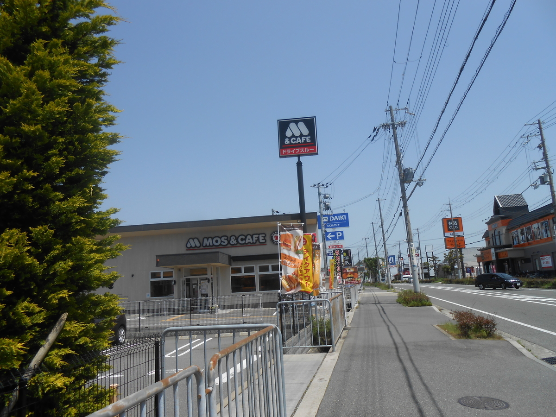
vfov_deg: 53.1
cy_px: 208
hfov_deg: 67.3
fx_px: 418
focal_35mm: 26
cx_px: 278
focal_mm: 4.6
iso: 80
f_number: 3.5
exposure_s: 1/1250
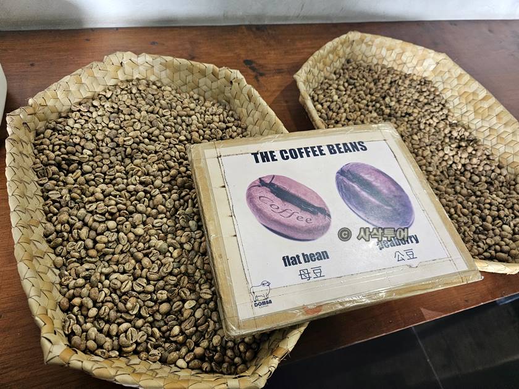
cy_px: 194
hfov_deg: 73.9
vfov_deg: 58.9
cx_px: 260
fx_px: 345
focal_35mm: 23
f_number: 1.7
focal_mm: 6.3
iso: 800
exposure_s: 1/170
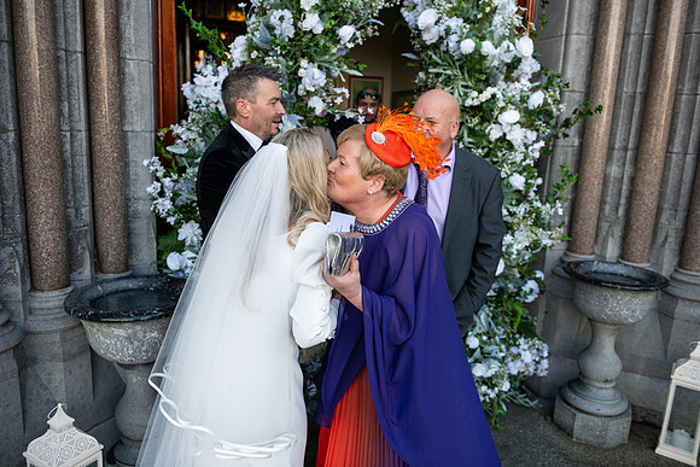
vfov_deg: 48.0
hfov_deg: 67.4
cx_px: 350
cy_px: 234
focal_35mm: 27
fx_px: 525
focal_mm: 27
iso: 500
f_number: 3.5
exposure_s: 1/1250
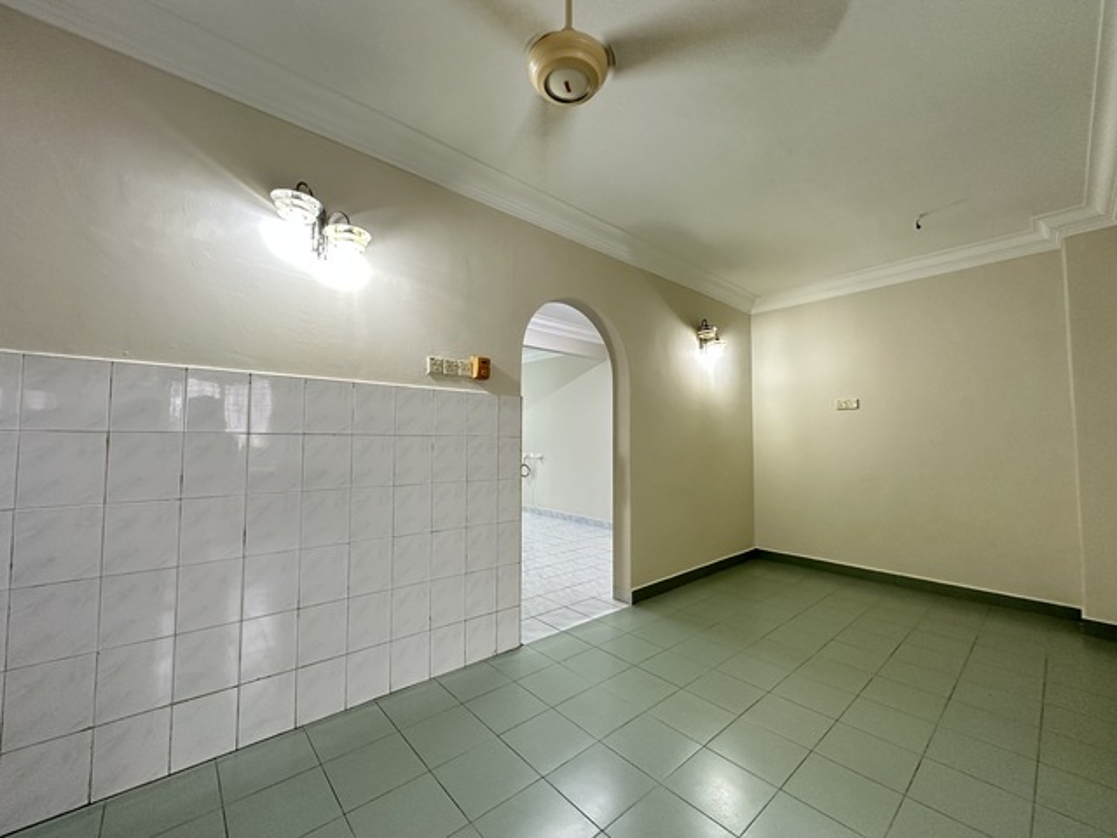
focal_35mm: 14
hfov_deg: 102.1
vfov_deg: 85.7
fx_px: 452
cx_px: 558
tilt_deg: +3.4
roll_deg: -0.3
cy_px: 419
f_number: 2.2
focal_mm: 2.22
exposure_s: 1/50
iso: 250
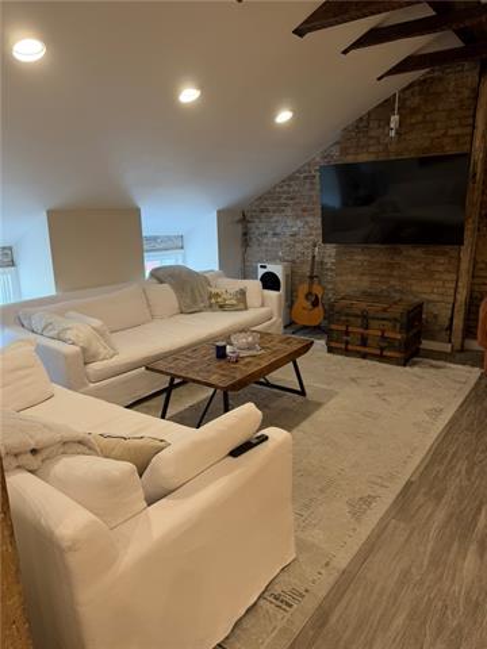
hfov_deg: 56.8
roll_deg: +1.0
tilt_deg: -13.9
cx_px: 244
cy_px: 324
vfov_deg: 71.6
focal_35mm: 24
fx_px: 450
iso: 80
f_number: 1.78
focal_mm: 6.76
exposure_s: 1/120
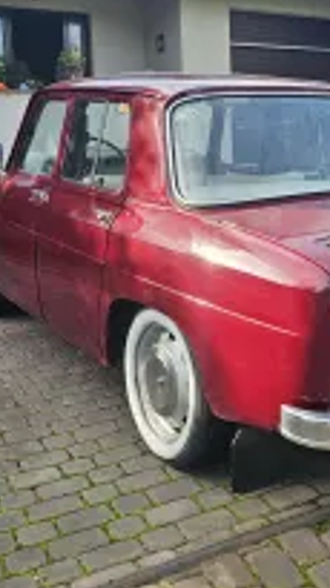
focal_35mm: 44
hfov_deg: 26.5
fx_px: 686
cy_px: 241
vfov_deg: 46.2
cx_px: 270
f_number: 1.7
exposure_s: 1/172
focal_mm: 6.3
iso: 10
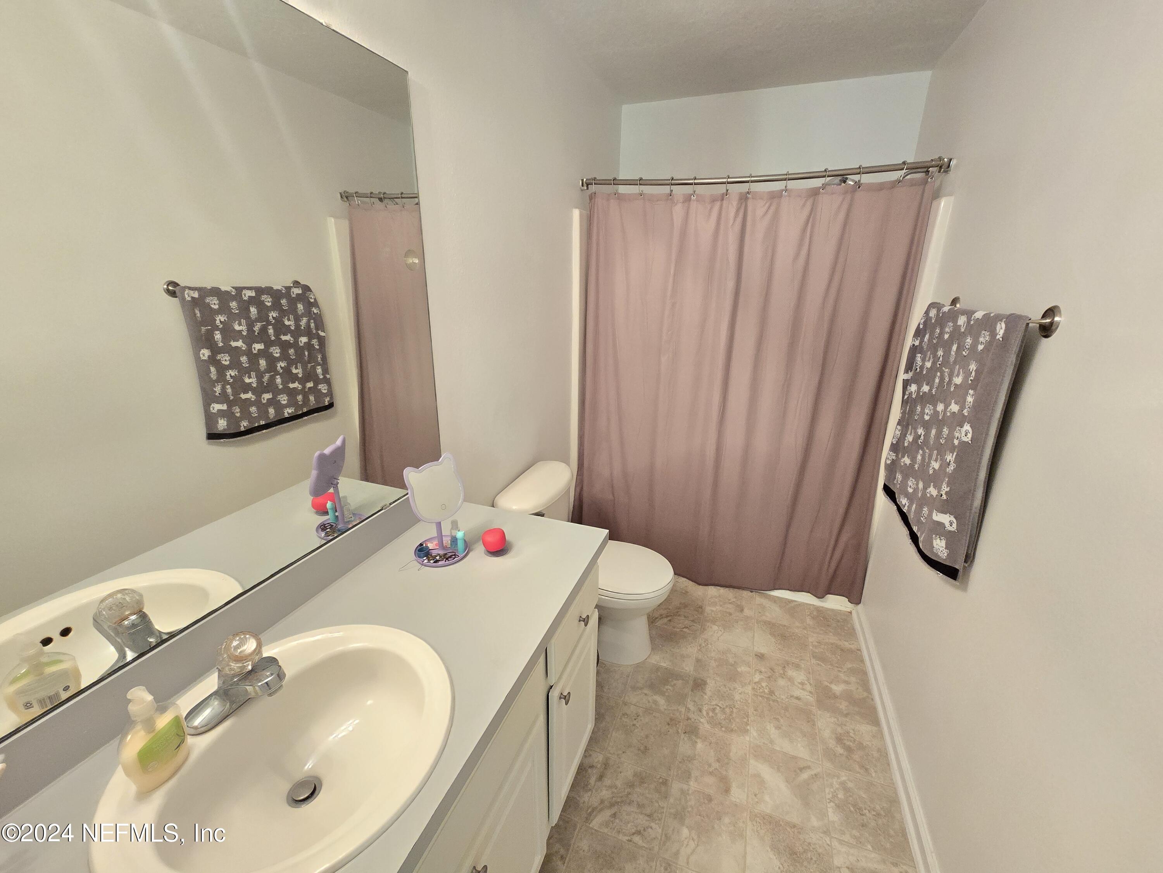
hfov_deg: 106.2
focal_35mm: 13
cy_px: 436
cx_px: 582
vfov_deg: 89.9
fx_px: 437
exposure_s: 1/60
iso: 1000
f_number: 2.2
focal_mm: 2.2
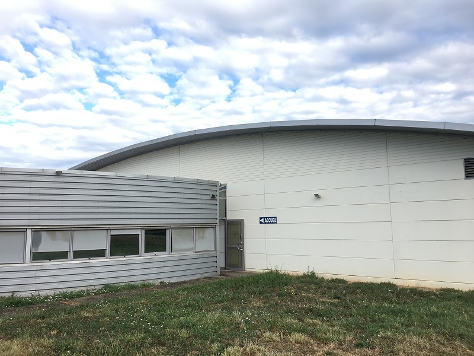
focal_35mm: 29
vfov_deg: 48.2
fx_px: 397
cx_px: 237
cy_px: 178
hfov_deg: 61.7
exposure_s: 1/418
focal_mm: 4.15
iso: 25
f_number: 2.2
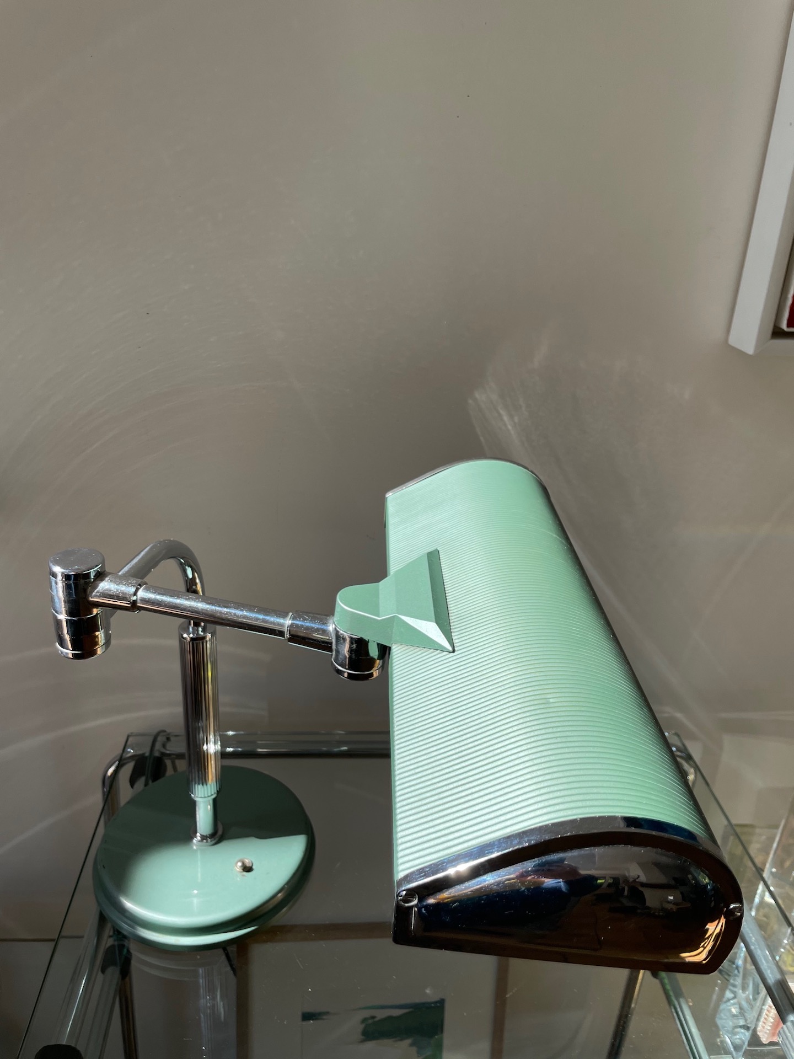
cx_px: 397
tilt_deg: -22.6
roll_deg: -3.6
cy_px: 530
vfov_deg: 67.3
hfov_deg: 53.1
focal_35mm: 26
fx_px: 795
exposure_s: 1/955
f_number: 1.6
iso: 32
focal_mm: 4.2
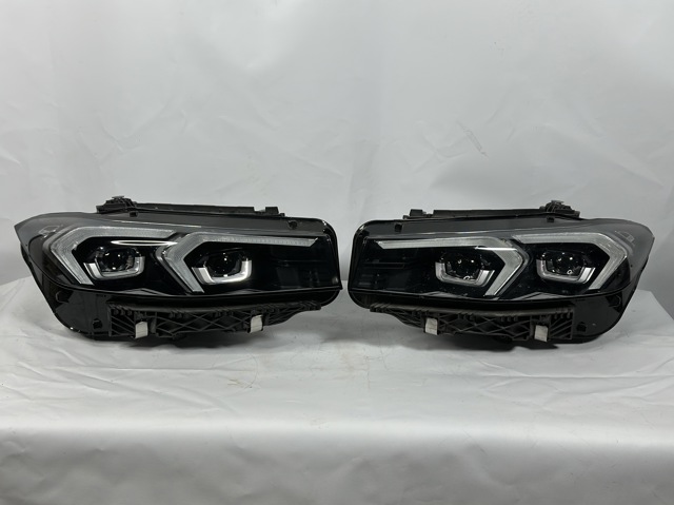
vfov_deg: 30.2
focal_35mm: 48
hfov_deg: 39.7
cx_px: 337
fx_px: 934
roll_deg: -0.6
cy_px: 252
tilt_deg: -16.8
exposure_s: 1/100
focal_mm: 6.86
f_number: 1.78
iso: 64
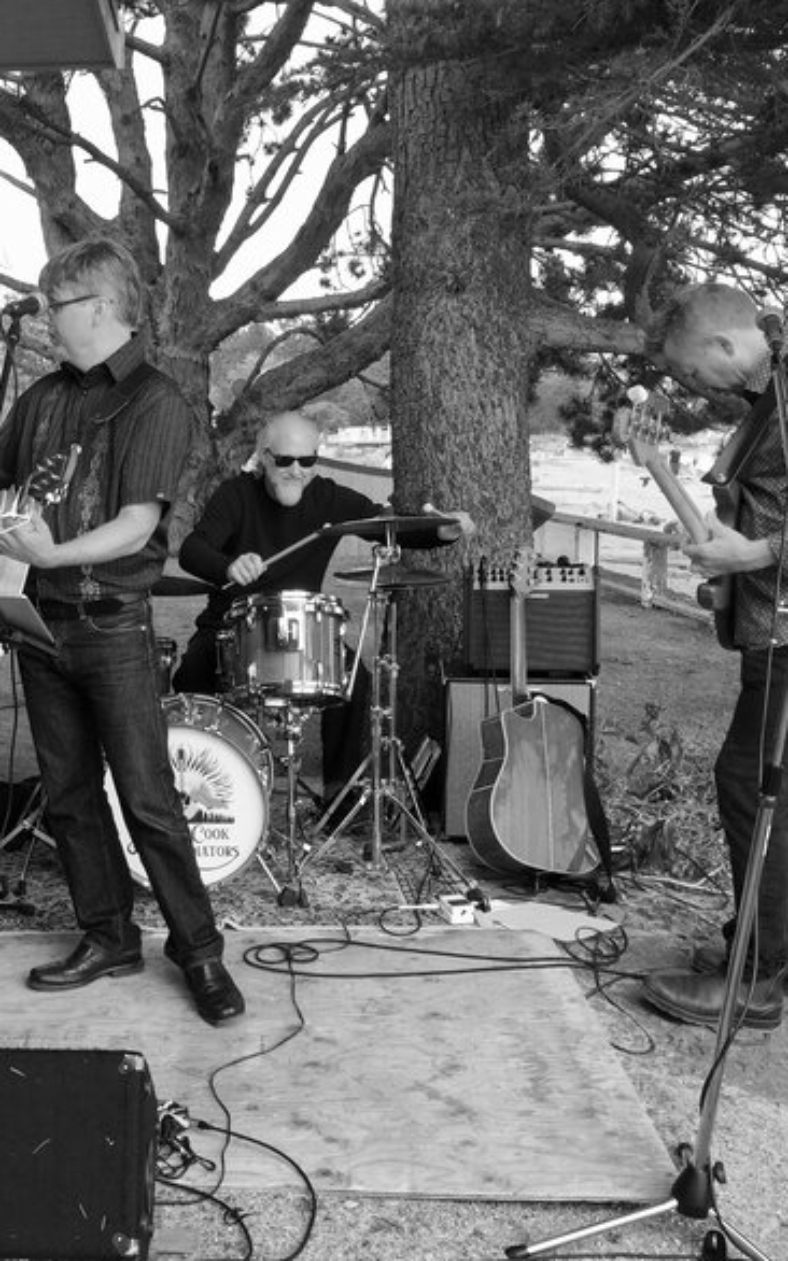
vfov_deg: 47.2
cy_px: 630
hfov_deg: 29.8
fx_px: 1444
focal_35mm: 42
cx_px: 153
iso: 32
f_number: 2.2
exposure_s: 1/255
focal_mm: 4.15
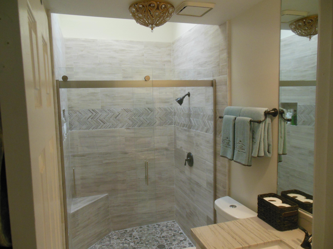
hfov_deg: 69.4
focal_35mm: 25
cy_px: 124
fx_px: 240
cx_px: 166
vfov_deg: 54.9
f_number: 3.2
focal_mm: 4.5
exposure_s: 1/60
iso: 400
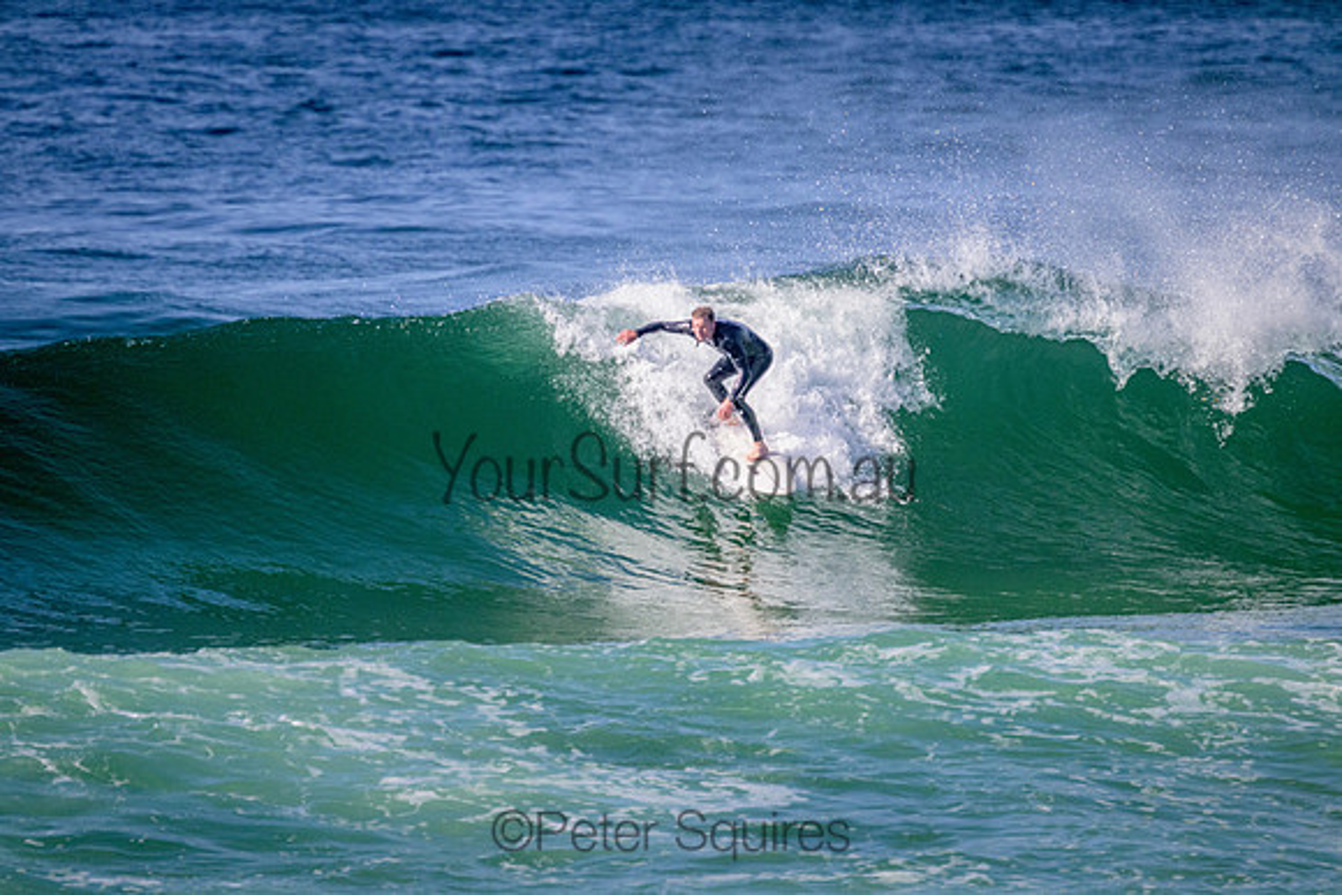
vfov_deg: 1.7
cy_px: 448
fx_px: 29828
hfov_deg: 2.6
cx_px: 671
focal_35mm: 800
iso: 1800
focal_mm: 800
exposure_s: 1/2000
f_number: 11
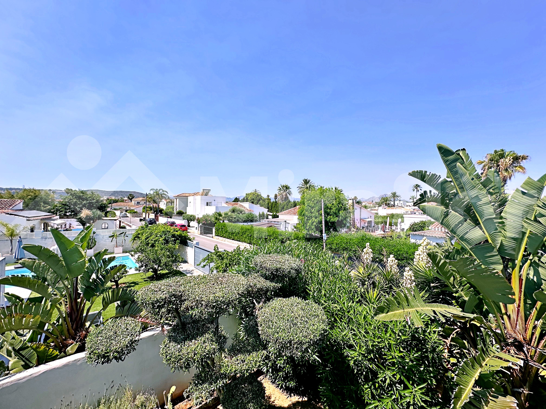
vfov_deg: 85.7
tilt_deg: +0.4
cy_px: 204
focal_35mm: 14
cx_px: 273
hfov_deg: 102.1
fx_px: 221
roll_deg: -0.9
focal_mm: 2.22
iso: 50
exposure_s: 1/2304
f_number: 2.2
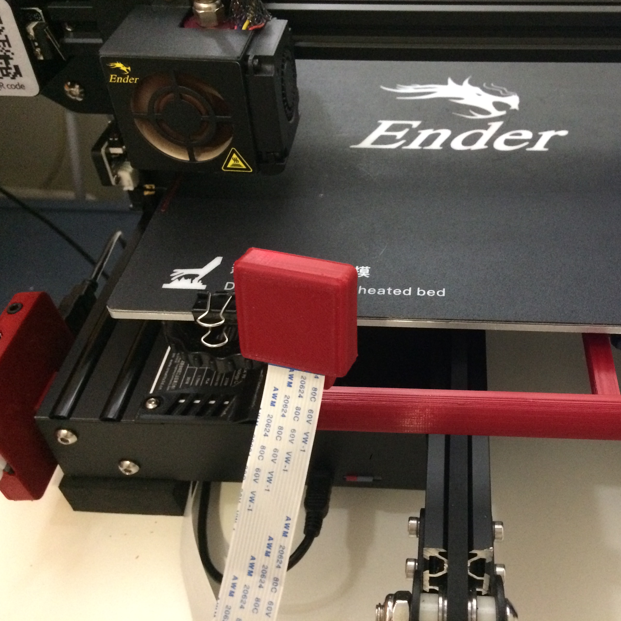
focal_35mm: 35
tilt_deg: -42.5
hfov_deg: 46.6
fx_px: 710
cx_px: 407
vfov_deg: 47.2
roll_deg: -1.2
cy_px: 304
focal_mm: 4.15
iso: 320
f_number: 2.2
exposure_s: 1/15
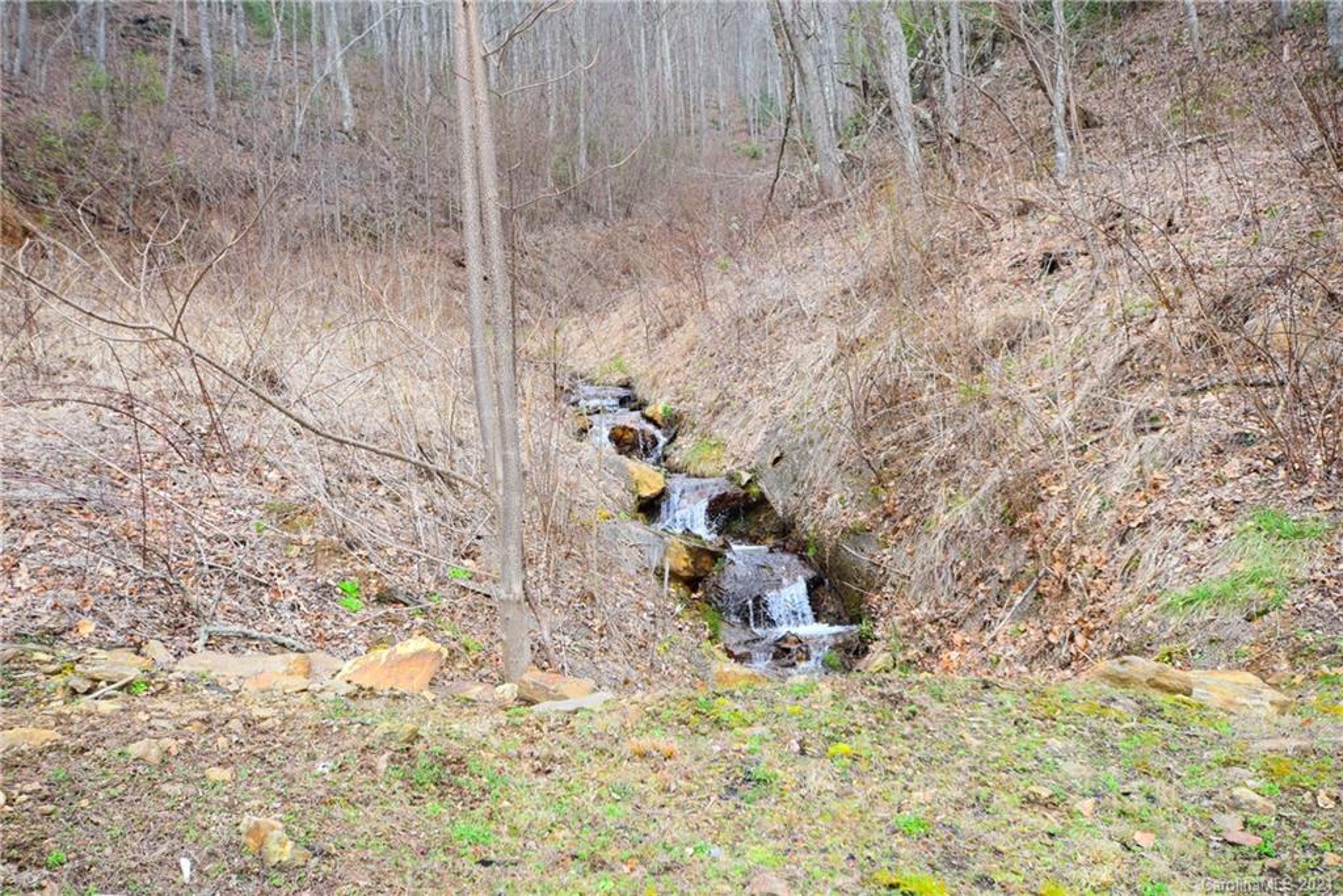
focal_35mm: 36
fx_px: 1343
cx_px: 672
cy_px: 448
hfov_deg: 53.1
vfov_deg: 36.9
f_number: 7.1
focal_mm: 24
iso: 400
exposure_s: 1/200
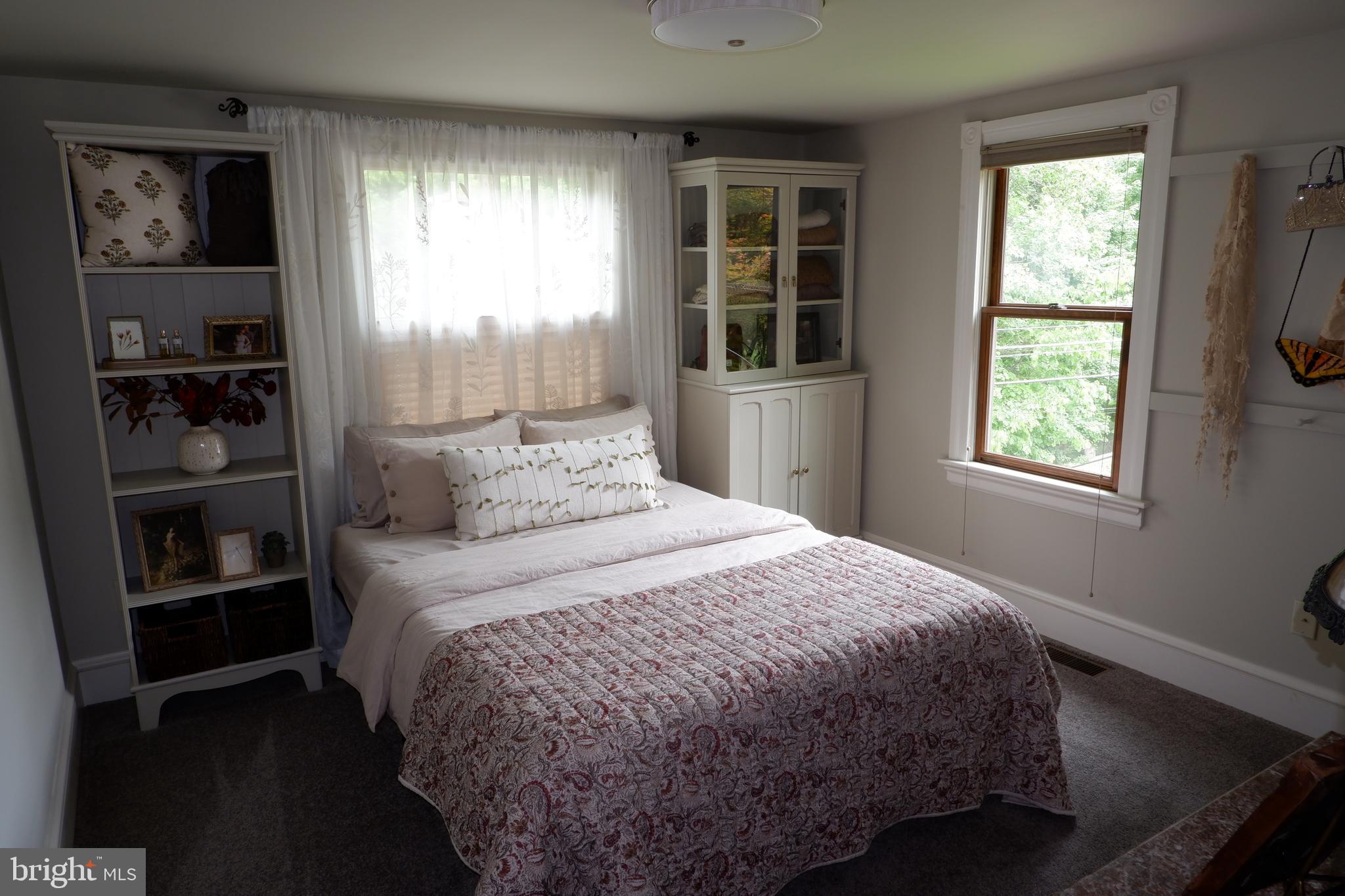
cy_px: 448
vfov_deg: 55.1
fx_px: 859
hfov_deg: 76.1
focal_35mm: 23
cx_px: 672
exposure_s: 1/8
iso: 400
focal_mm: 15
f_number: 11
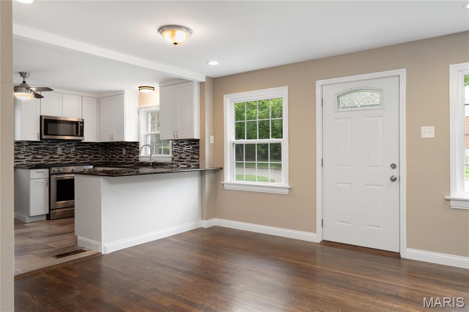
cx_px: 234
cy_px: 156
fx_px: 313
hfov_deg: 73.8
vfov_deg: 53.1
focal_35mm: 24
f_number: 8
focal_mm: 12
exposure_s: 1/10
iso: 400
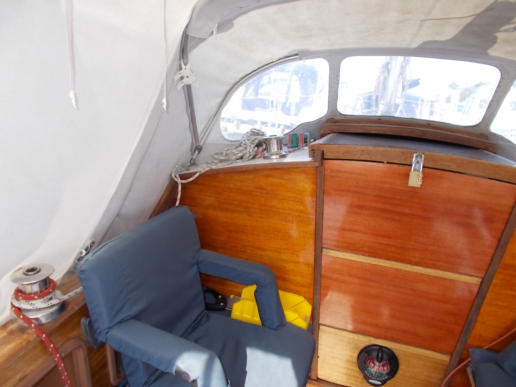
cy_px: 194
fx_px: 388
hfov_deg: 67.3
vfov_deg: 53.1
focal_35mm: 26
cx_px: 258
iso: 80
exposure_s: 1/160
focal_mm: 4.6
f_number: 3.2
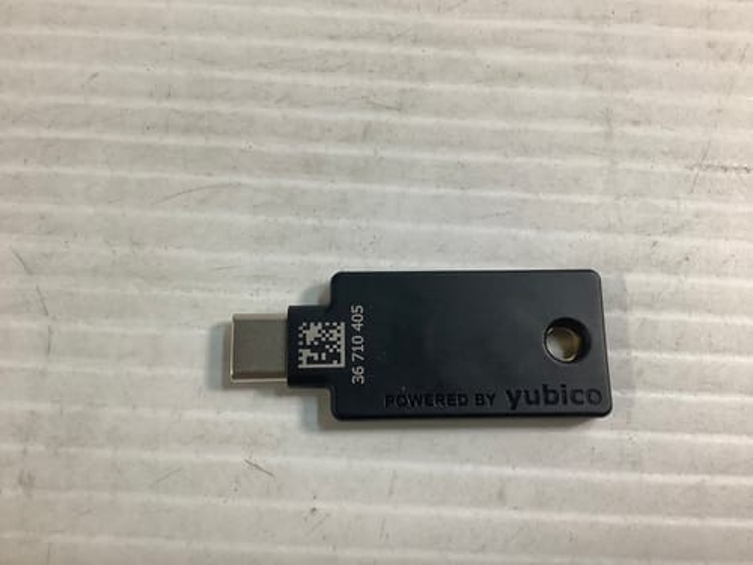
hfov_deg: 58.4
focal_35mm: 31
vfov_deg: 45.4
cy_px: 282
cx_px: 376
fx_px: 674
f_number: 2.4
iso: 80
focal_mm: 3.3
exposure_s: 1/50
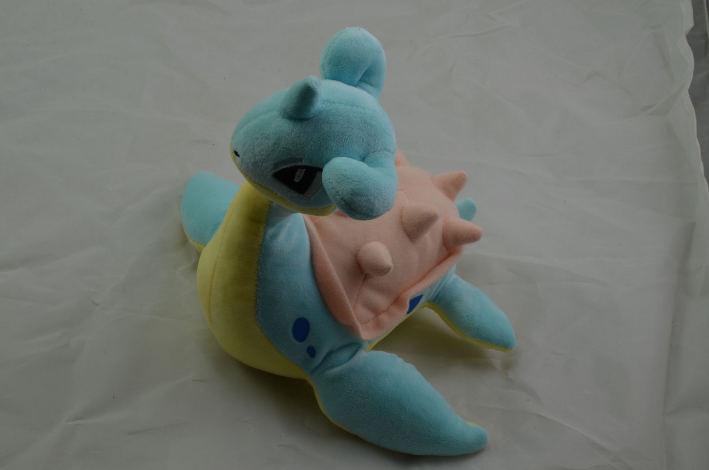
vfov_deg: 22.5
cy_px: 235
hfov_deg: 33.5
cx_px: 354
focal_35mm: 60
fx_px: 1179
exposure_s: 1/3
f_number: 20
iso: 100
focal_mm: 40
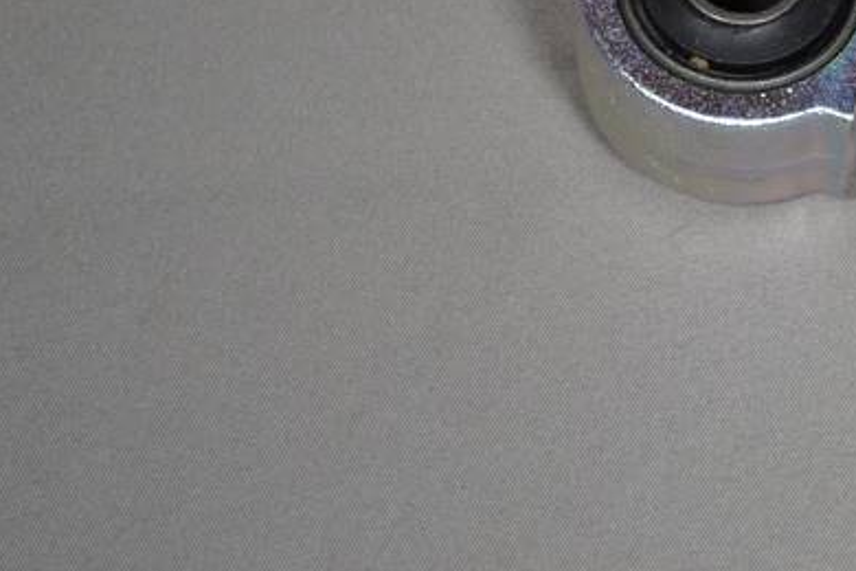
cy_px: 49
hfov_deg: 12.0
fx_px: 4019
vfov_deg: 8.1
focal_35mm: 169
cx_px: 854
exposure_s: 1/40
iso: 400
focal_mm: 55
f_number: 5.6
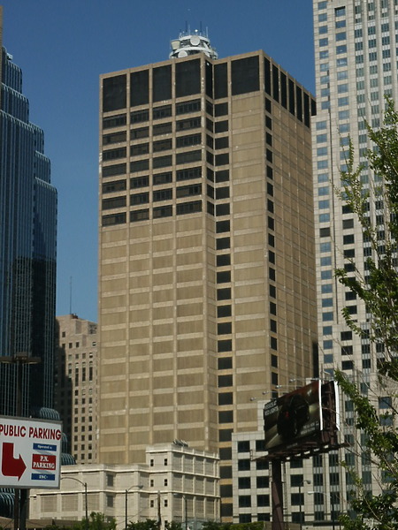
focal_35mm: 86
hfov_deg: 17.2
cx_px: 199
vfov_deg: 22.8
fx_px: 1318
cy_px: 265
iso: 64
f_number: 8
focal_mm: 17.1
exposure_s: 1/350
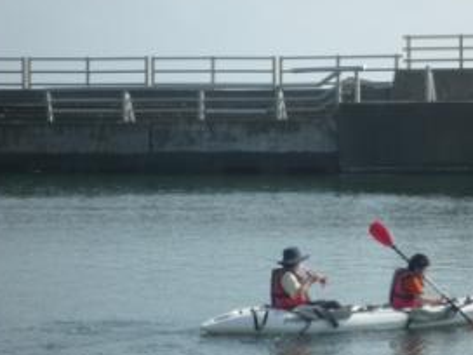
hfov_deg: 9.6
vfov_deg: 7.2
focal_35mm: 206
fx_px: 2815
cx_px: 367
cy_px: 270
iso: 100
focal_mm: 22
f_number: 5.9
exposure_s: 1/500
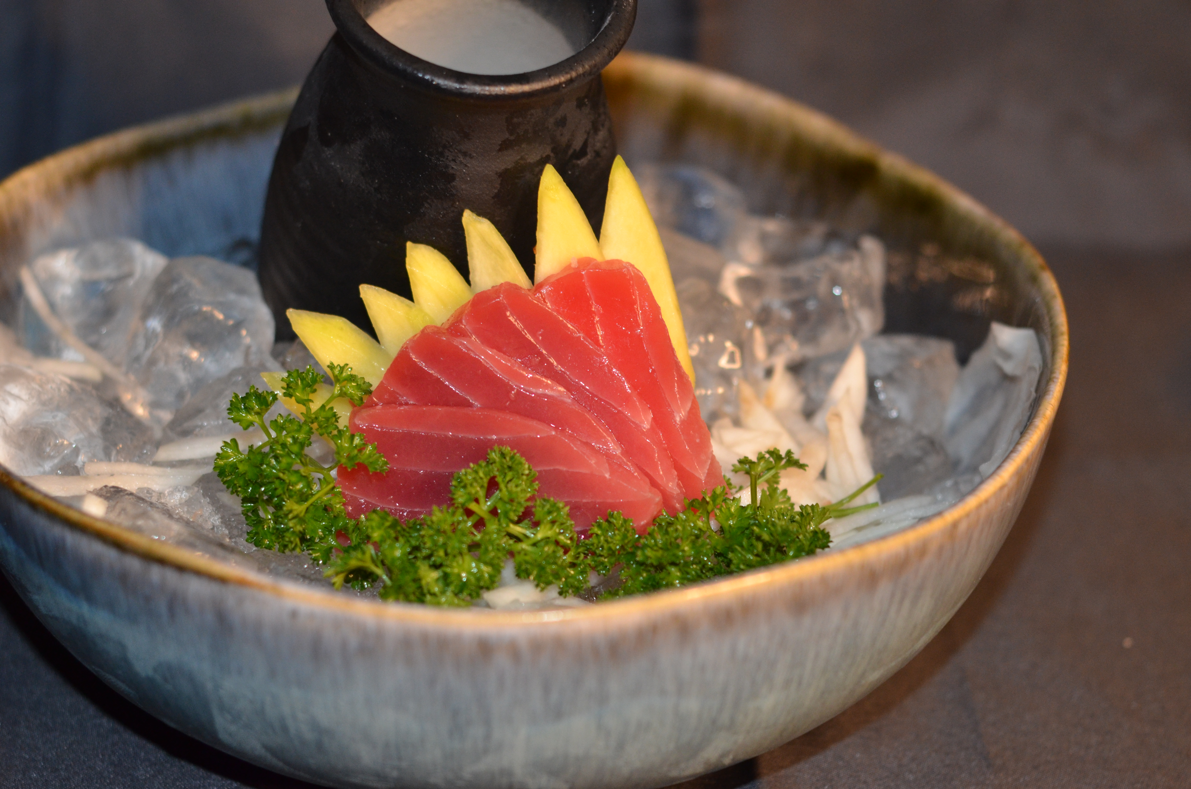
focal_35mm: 75
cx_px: 596
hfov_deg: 27.0
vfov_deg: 18.1
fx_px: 2476
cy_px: 394
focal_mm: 50
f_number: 2.8
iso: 800
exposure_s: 1/60
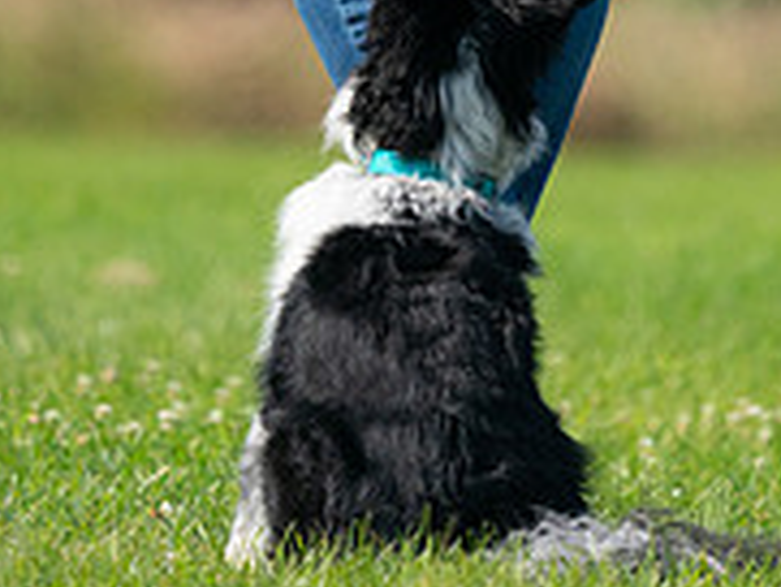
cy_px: -229
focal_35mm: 1157
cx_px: 518
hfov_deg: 1.7
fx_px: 26121
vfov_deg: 1.3
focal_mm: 485
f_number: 6.3
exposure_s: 1/4000
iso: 1600
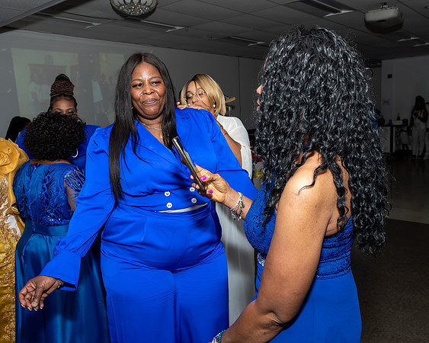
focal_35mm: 30
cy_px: 163
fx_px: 383
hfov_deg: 58.4
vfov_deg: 48.2
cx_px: 219
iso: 400
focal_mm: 17
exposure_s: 1/250
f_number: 6.3
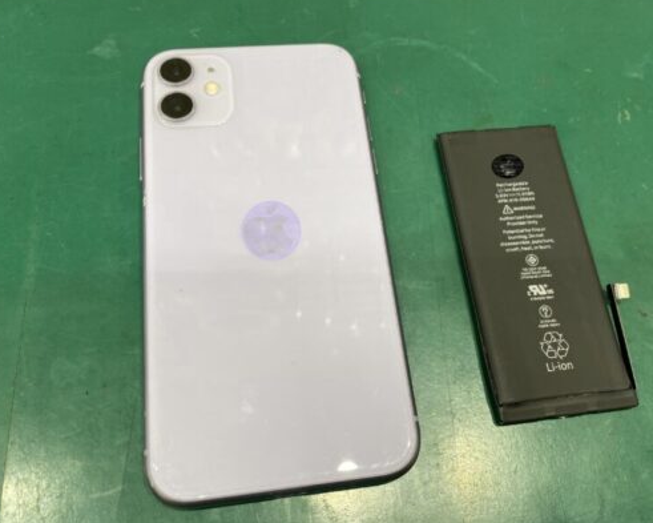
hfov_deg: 57.0
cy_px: 282
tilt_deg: -68.2
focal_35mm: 31
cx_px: 360
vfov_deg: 47.1
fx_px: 599
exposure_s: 1/100
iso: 64
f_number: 1.8
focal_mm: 4.25
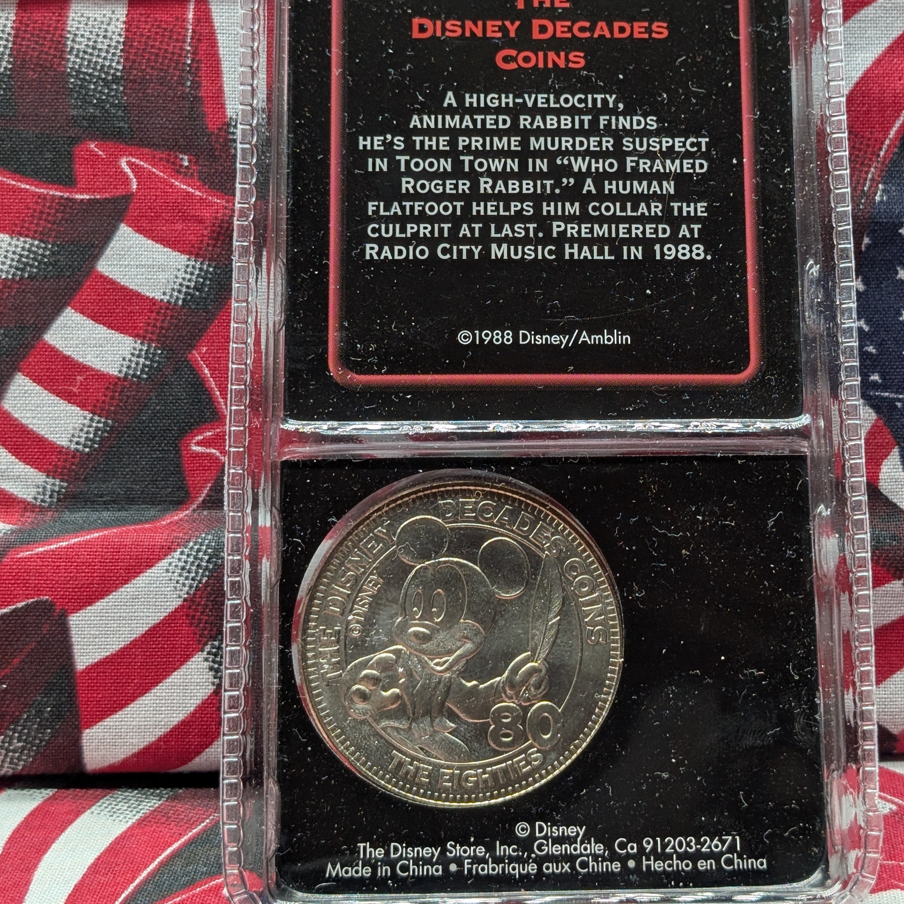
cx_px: 524
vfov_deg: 25.2
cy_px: 291
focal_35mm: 68
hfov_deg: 25.3
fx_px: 2009
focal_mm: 6.9
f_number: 1.68
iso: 24
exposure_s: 1/27.5
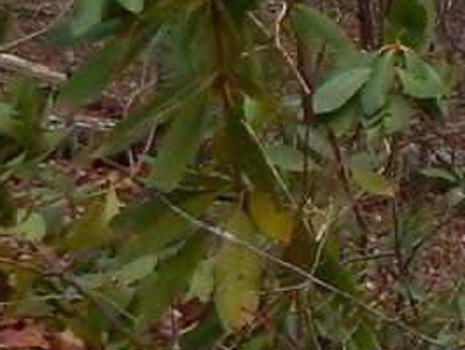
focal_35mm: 177
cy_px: -326
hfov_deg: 9.8
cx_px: 1136
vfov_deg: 8.1
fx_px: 2380
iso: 125
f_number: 3
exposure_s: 1/500
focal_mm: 4
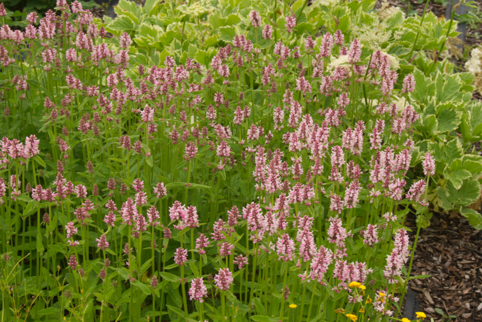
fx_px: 1104
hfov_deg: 24.6
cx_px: 241
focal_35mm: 82
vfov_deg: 16.6
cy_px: 161
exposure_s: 1/50
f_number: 13
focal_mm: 55
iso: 100
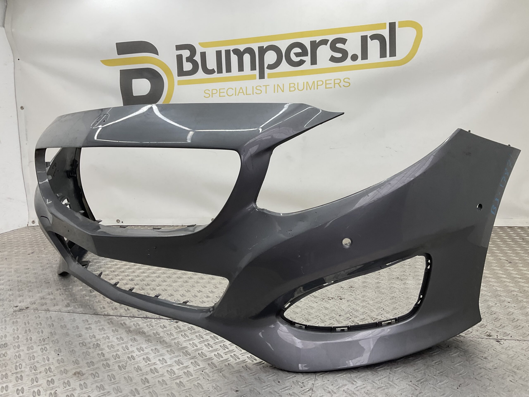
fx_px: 443
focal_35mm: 29
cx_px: 264
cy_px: 198
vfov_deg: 48.2
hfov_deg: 61.7
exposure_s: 1/120
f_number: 1.8
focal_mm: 3
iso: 25
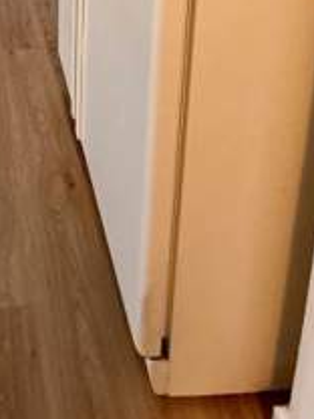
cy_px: -203
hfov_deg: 30.5
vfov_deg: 28.7
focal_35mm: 43
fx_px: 520
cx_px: -20
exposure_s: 1/99
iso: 320
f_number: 2.2
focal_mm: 2.22
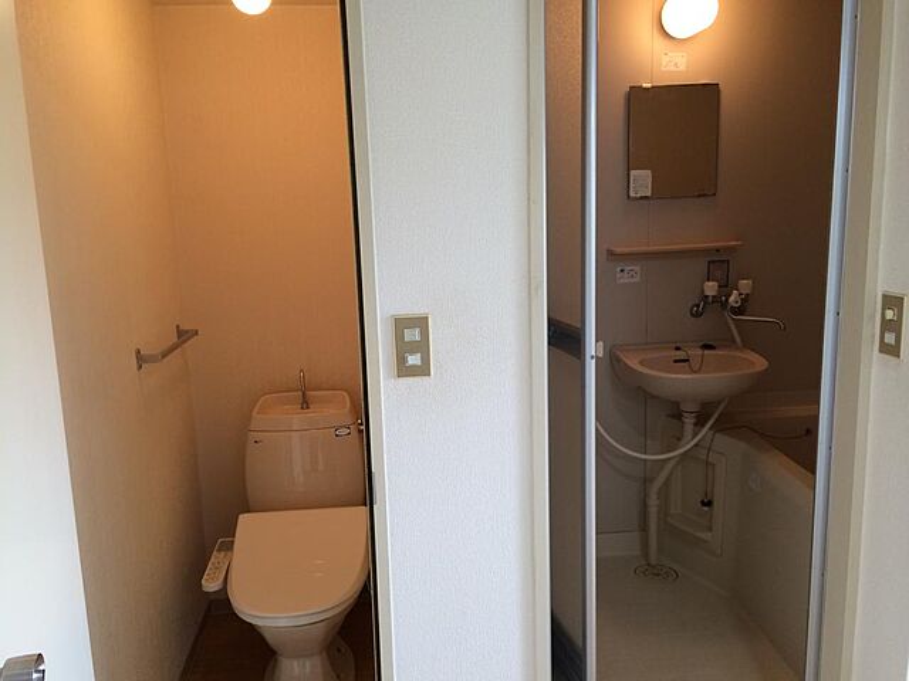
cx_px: 454
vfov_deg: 46.8
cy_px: 340
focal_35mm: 30
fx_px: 788
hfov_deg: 60.0
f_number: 2.2
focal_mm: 4.12
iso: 40
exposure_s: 1/30
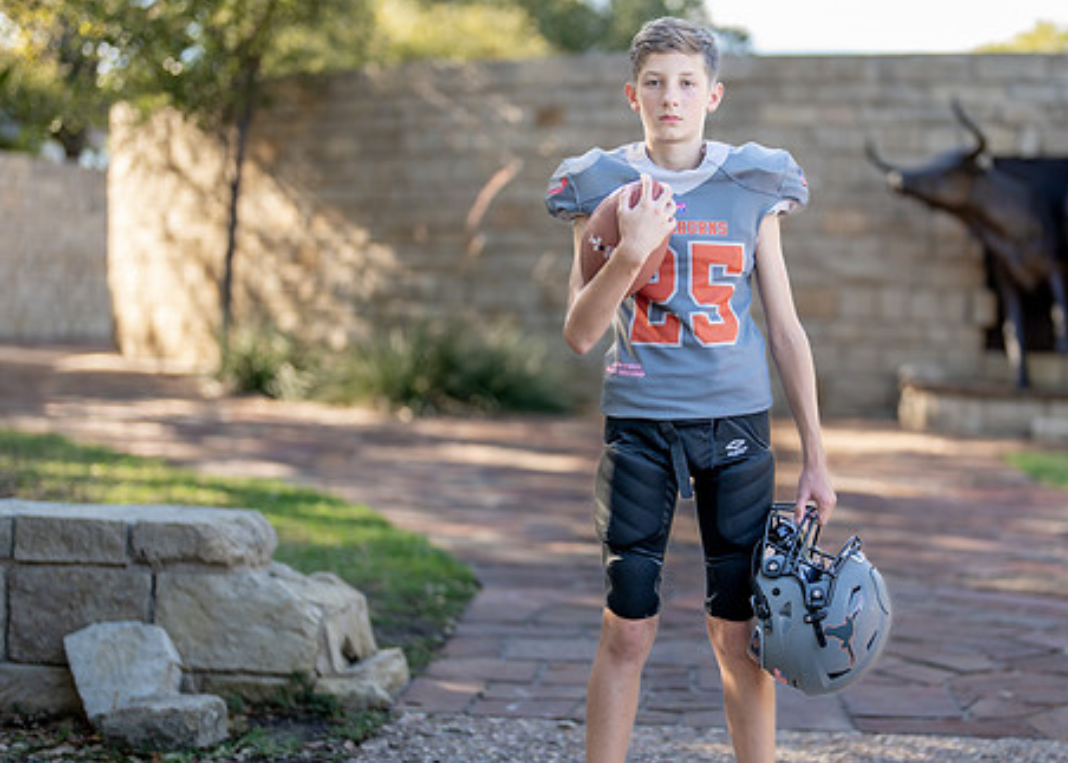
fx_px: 2154
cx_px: 711
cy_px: 443
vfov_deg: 20.1
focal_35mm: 71
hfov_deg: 27.7
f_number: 1.2
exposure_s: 1/1000
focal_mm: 50
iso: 100
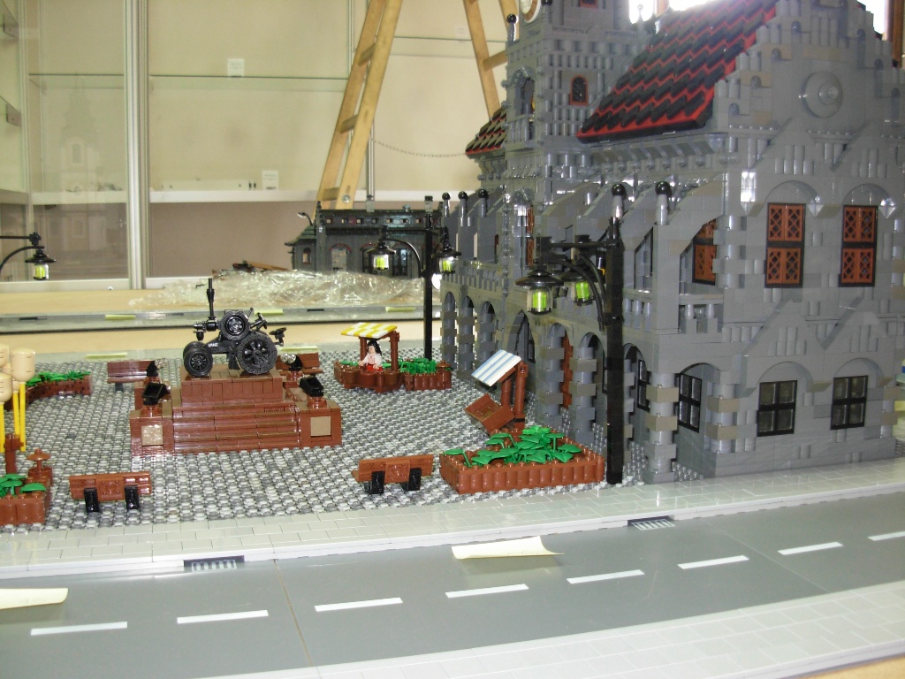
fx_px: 993
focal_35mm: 38
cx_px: 452
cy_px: 340
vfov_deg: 37.7
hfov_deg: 49.0
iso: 200
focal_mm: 6.3
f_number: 2.9
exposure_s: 1/14.2
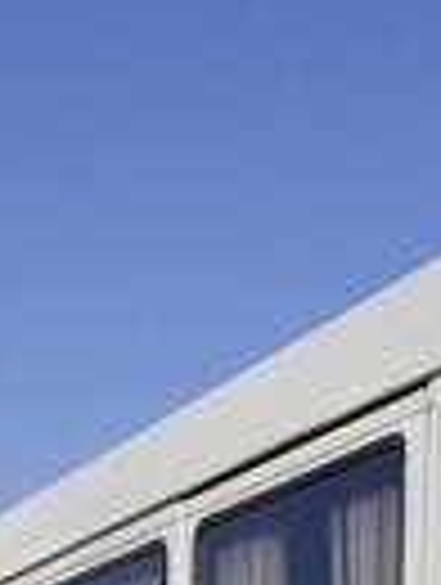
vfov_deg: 14.7
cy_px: 1030
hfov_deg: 11.8
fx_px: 1998
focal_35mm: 118
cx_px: 752
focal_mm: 3.3
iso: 40
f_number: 2.2
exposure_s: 1/1805
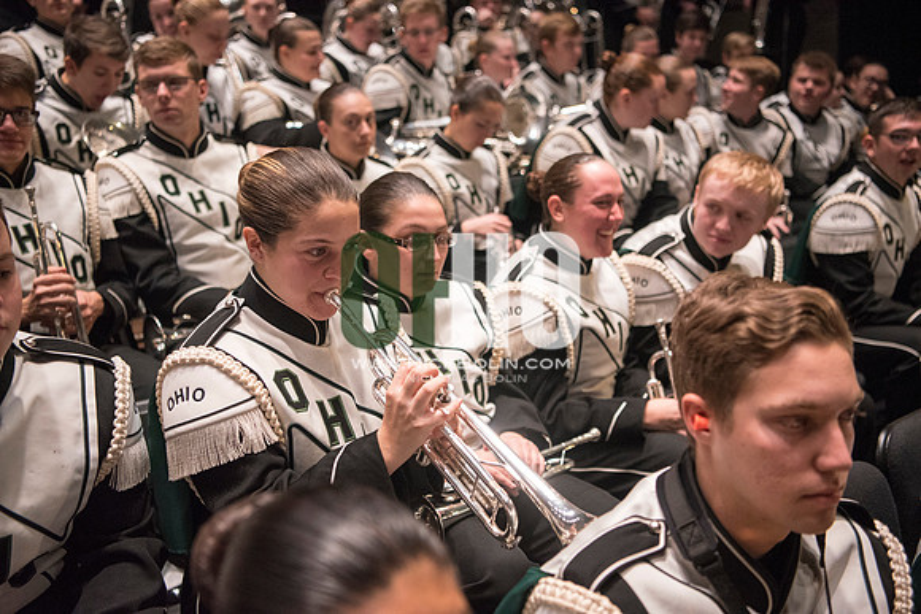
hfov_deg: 48.4
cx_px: 460
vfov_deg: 33.4
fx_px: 1024
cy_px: 307
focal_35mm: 40
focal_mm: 40
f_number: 2.8
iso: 4000
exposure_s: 1/400
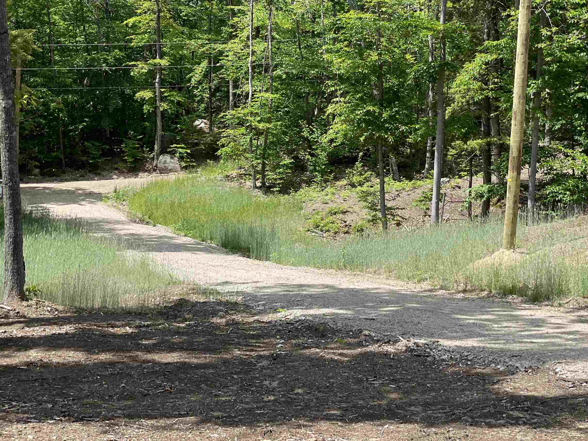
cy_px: 174
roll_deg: -3.8
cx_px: 383
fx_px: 1189
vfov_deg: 21.0
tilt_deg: -2.3
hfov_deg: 27.6
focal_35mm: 70
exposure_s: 1/1065
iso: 32
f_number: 2
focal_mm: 6
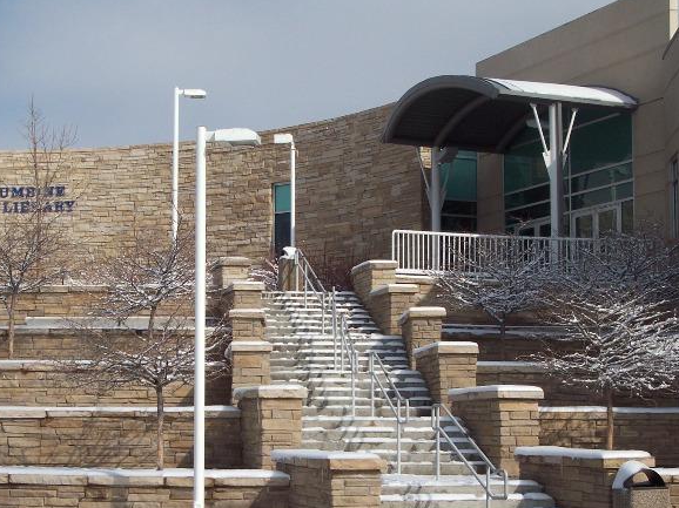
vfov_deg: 20.4
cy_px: 309
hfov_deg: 26.9
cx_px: 251
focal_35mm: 72
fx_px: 1412
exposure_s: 1/750
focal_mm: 10.7
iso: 100
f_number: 6.7
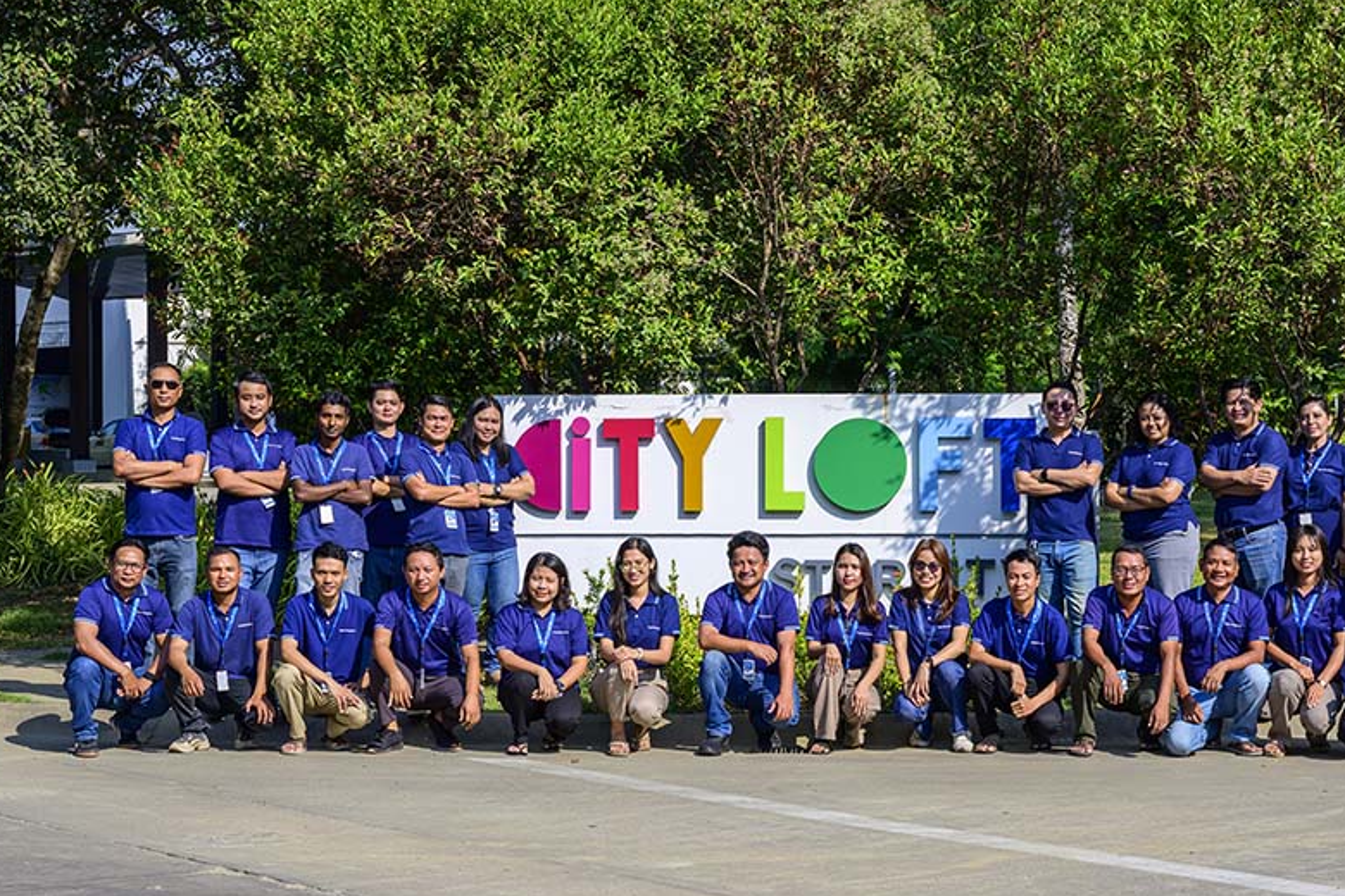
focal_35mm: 64
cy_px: 365
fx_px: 2391
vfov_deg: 21.2
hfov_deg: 31.3
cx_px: 804
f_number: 9
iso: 110
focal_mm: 52
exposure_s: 1/250
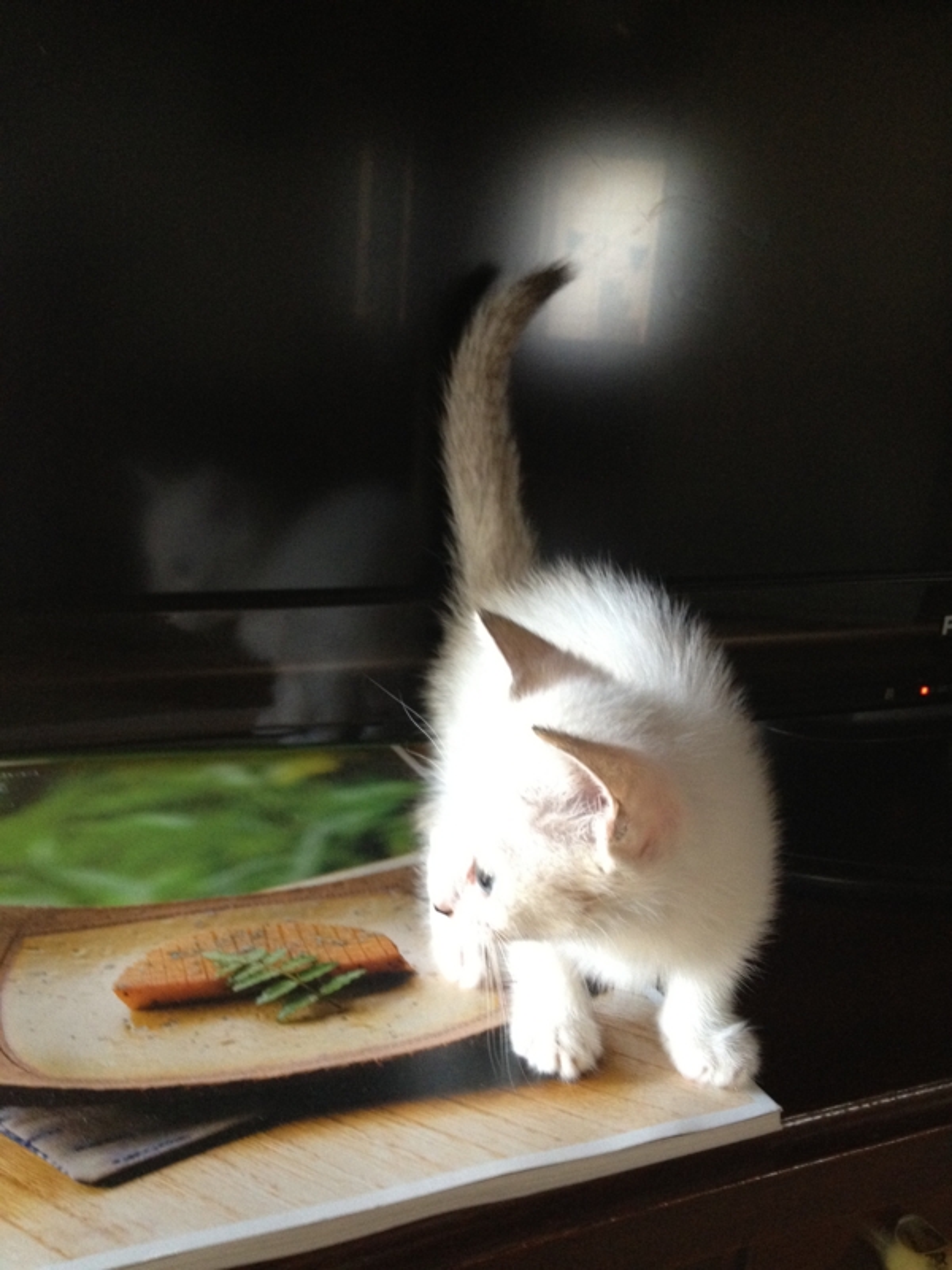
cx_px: 476
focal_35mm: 35
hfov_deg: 40.7
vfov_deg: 52.6
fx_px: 1283
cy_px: 635
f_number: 2.4
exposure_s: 1/20
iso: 320
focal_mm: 4.28
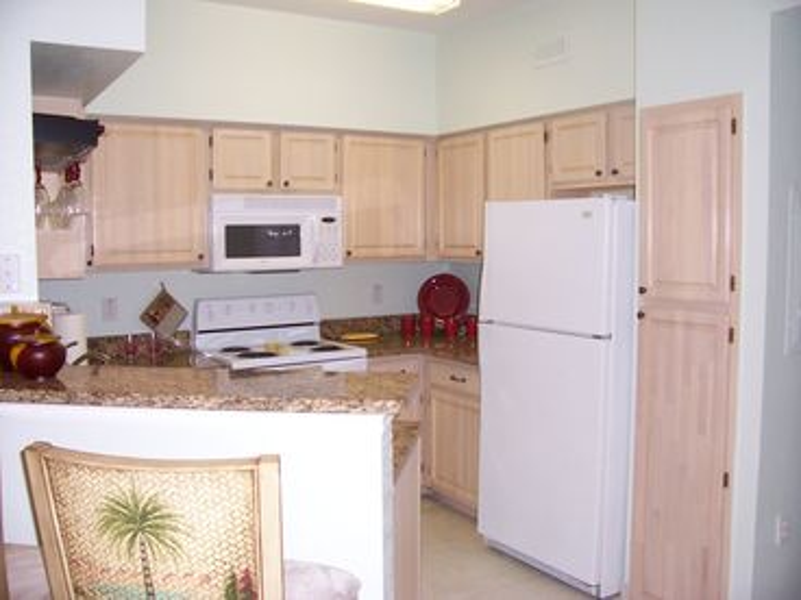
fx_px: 787
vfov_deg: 41.8
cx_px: 400
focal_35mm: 34
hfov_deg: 54.0
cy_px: 300
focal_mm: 5.6
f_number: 2.7
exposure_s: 1/60
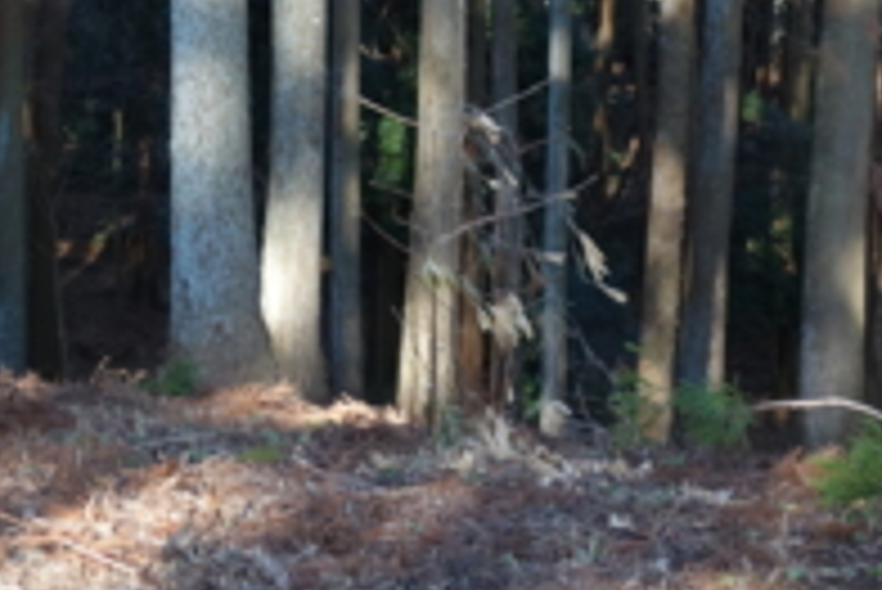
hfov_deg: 17.9
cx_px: 288
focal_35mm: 114
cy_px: -232
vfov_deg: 11.6
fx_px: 2795
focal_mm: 10.4
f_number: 2.8
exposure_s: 1/250
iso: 320
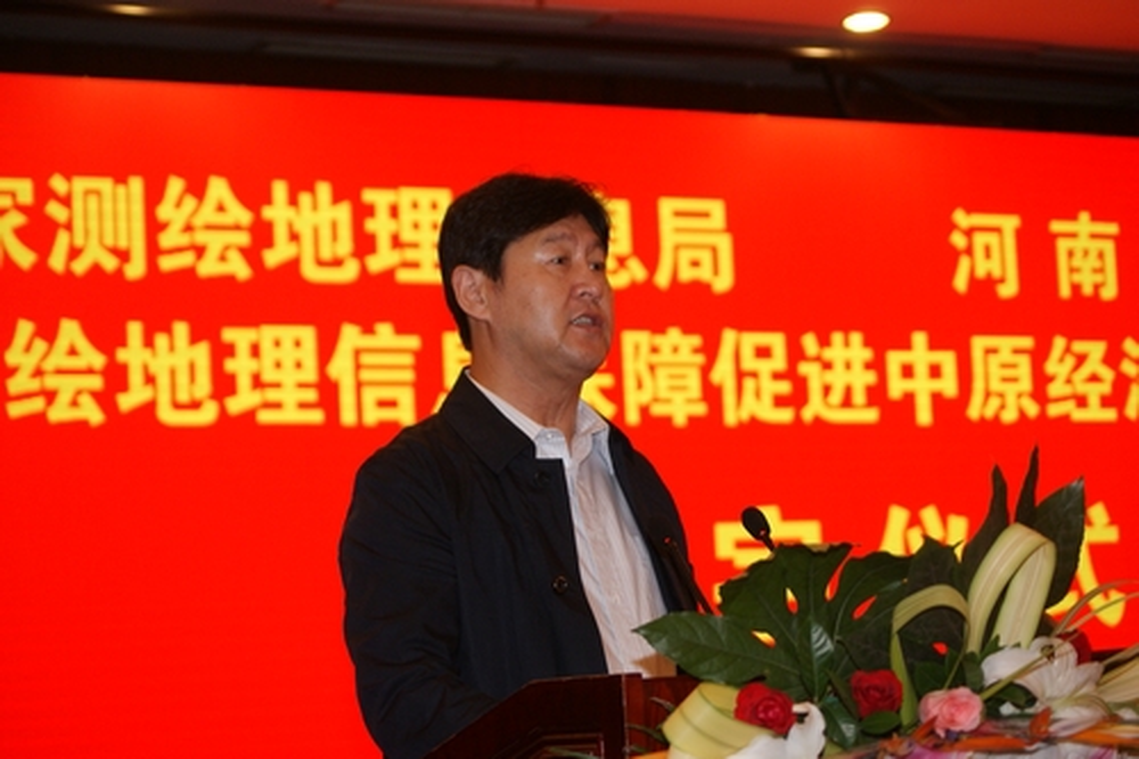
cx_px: 570
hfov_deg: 24.6
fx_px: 2609
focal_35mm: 82
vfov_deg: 16.5
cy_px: 380
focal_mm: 55
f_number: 4
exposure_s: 1/125
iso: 400
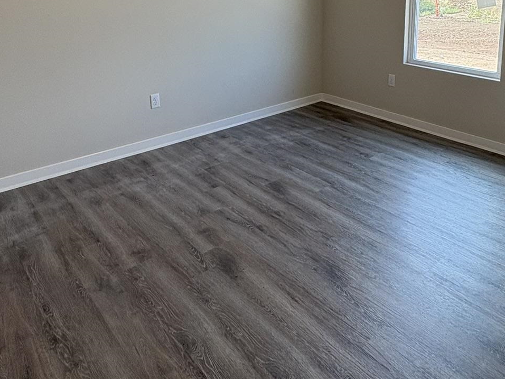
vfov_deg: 43.1
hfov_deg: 59.8
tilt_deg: -8.0
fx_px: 438
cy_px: 43
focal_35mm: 30
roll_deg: +0.2
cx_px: 285
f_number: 2.2
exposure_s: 1/120
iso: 100
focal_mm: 2.22
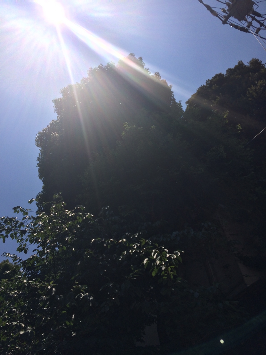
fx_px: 297
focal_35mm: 29
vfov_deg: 61.7
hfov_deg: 48.2
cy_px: 178
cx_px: 133
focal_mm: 4.15
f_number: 2.2
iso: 40
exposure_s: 1/6849
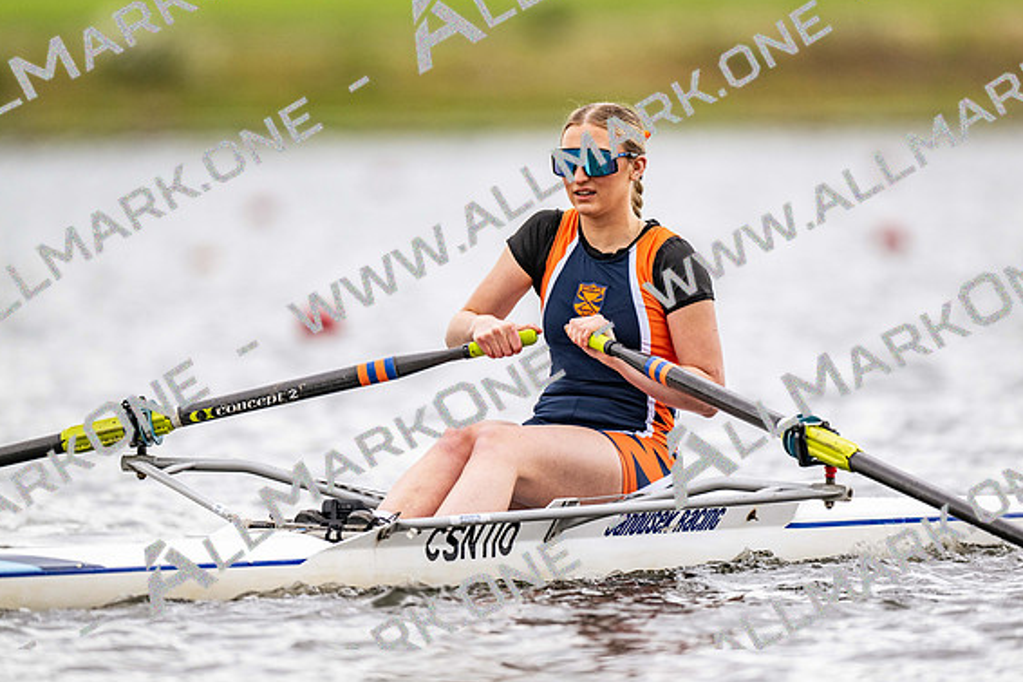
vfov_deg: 2.2
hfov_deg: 3.4
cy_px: 339
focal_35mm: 615
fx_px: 17470
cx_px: 512
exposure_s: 1/2500
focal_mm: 600
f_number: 4
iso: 720
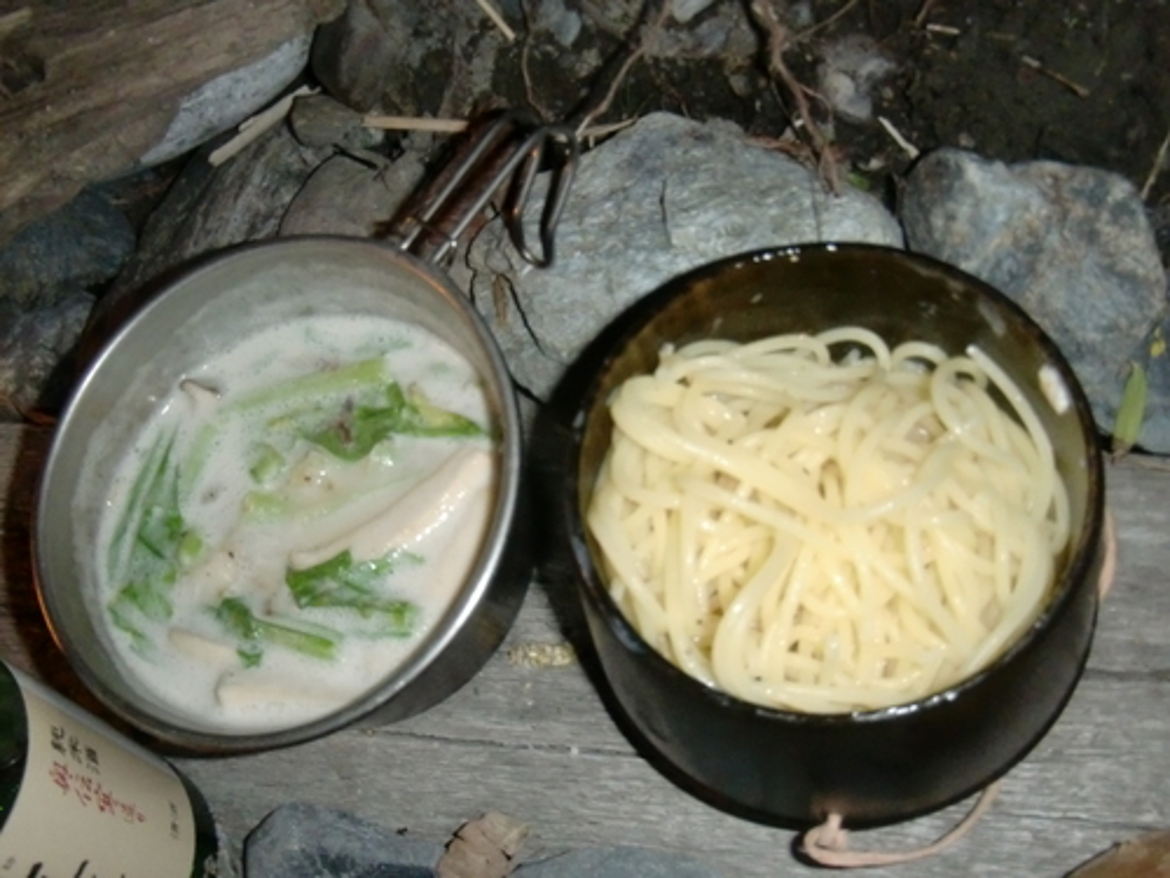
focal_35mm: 38
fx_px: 1284
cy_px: 439
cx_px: 585
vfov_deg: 37.7
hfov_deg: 49.0
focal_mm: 6.66
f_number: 3.9
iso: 400
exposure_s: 1/40
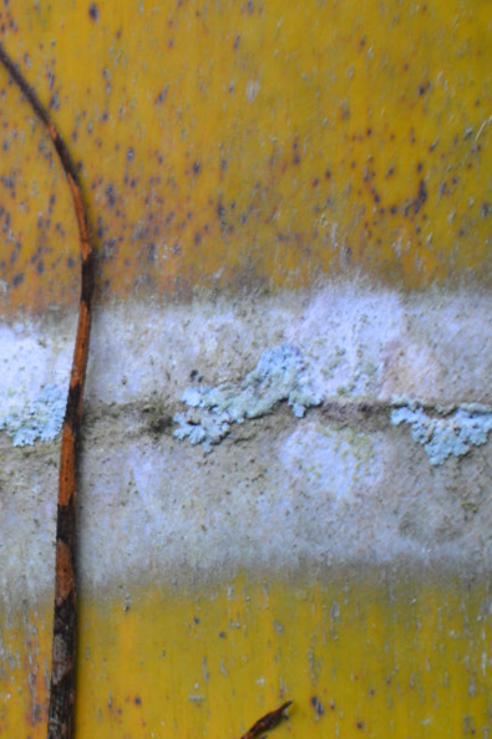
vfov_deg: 9.2
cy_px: 755
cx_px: -117
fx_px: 4566
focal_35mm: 222
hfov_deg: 6.1
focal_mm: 55
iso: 100
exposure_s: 1/80
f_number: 5.6
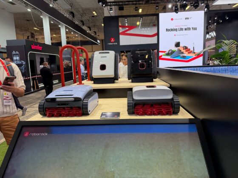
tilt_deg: -9.6
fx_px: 165
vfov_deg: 56.8
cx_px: 119
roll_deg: +2.6
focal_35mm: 24
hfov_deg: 71.6
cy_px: 89
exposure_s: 1/100
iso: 80
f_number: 1.78
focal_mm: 6.76
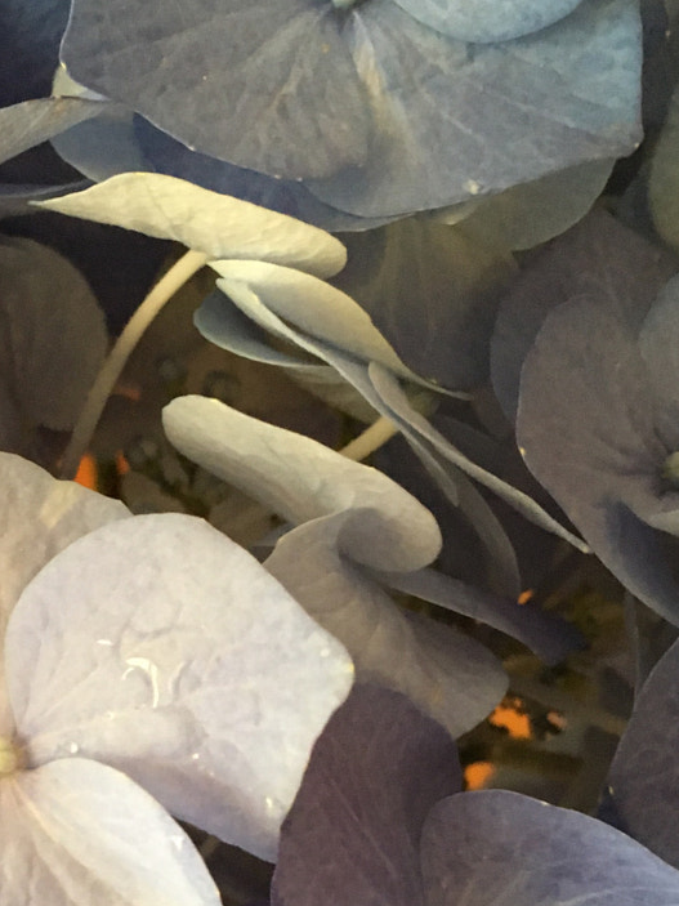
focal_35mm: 66
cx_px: 9
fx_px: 1727
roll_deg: +2.8
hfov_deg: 21.5
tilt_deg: -39.0
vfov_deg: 28.6
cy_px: 763
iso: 200
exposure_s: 1/20
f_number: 2.2
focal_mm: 4.15
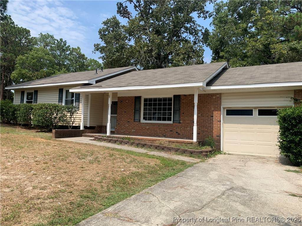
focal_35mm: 26
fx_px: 227
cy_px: 113
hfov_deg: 67.3
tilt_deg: +1.4
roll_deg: -0.6
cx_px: 151
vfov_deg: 53.1
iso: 25
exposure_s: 1/2257
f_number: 1.8
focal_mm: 4.25
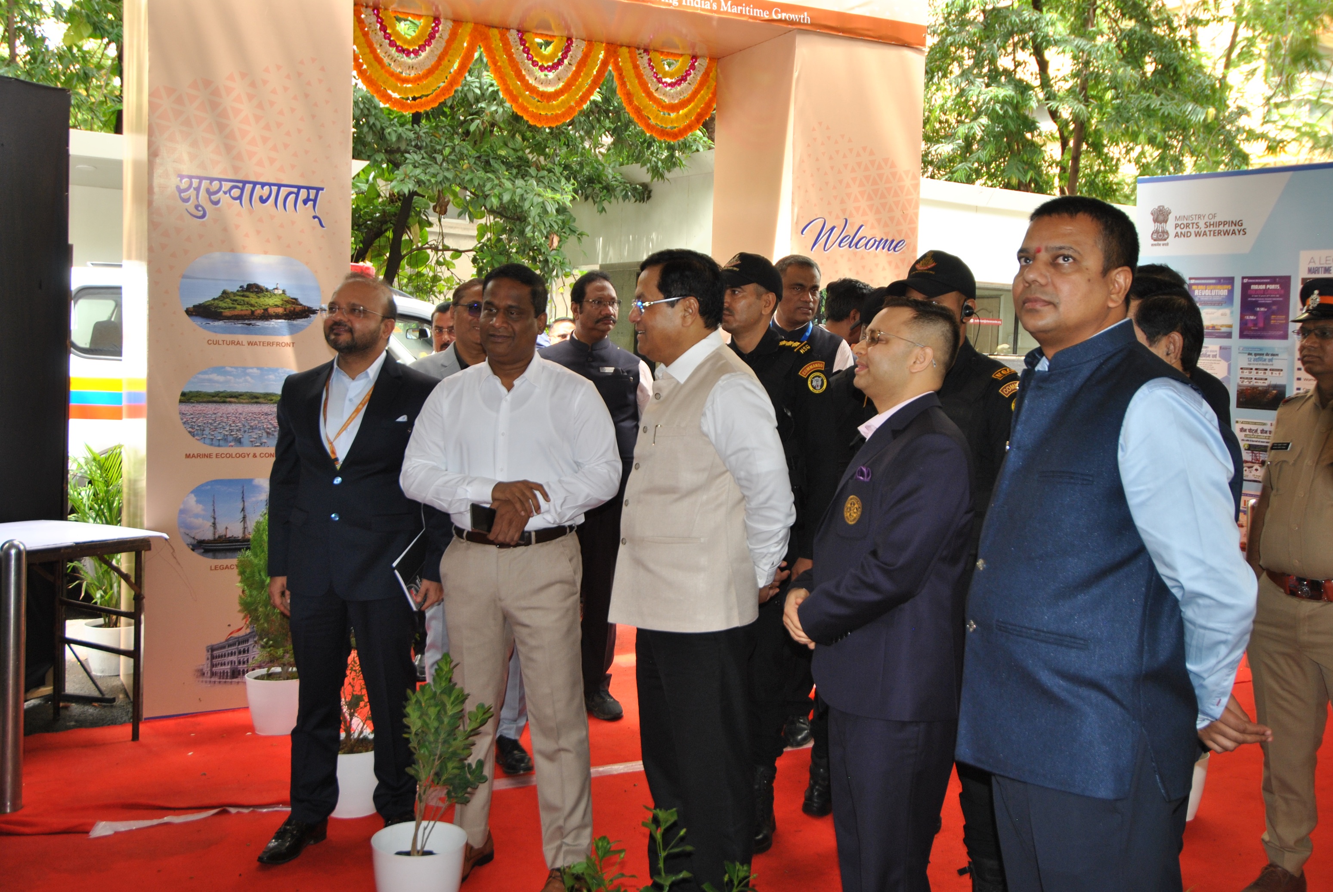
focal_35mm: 36
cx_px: 666
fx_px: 1335
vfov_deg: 37.0
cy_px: 446
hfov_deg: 53.1
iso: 200
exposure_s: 1/60
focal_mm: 24
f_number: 4
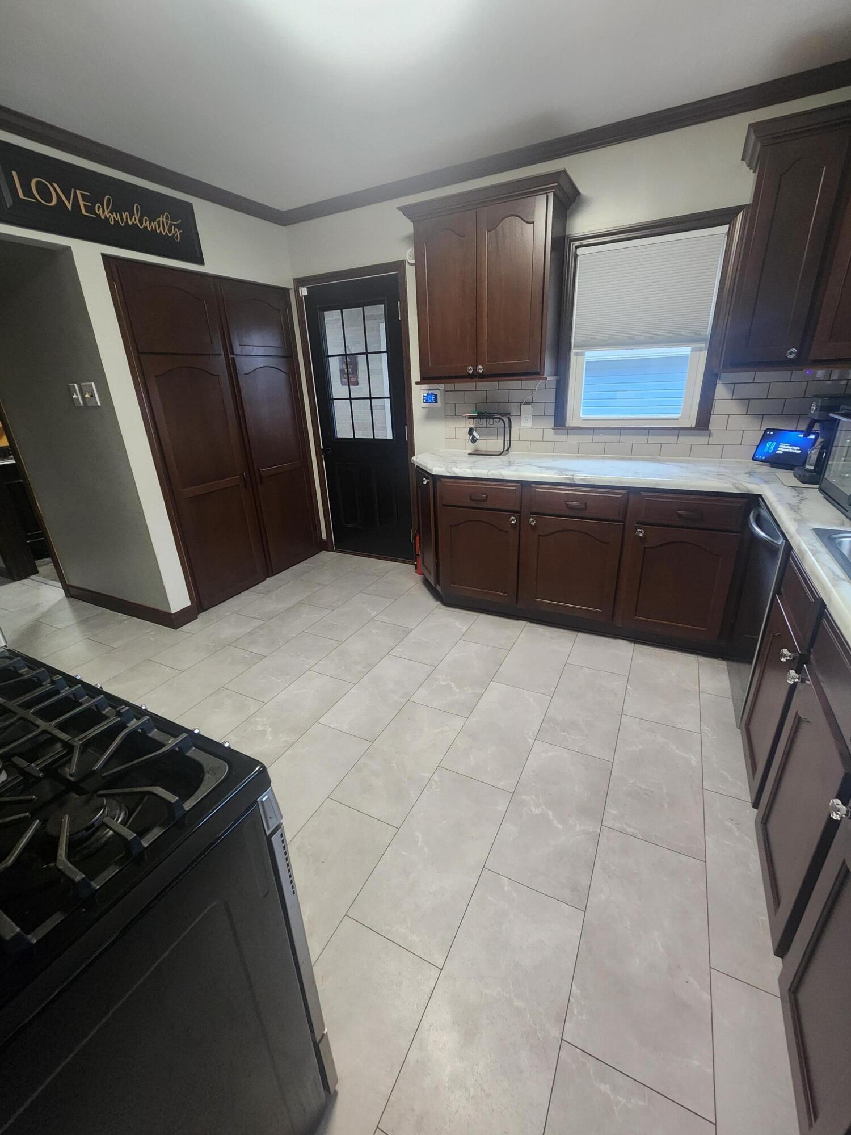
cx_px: 426
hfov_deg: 89.9
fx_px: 426
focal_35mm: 13
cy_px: 568
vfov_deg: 106.2
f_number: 2.2
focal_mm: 2.2
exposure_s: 1/30
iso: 320
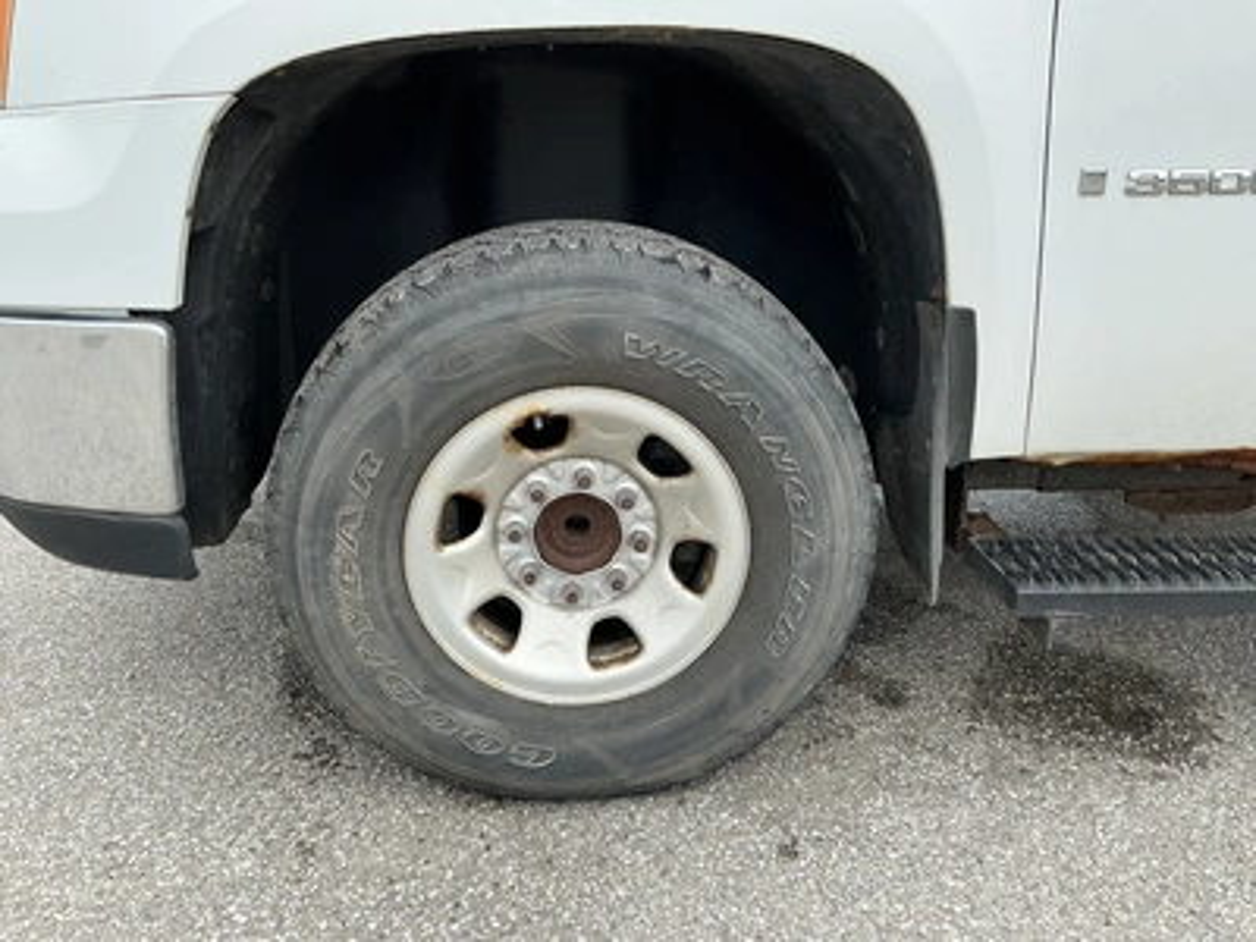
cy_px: 471
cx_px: 628
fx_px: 1016
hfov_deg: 63.4
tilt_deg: -19.2
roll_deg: -1.0
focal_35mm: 28
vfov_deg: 49.7
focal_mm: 3
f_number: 1.8
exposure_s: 1/428
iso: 25
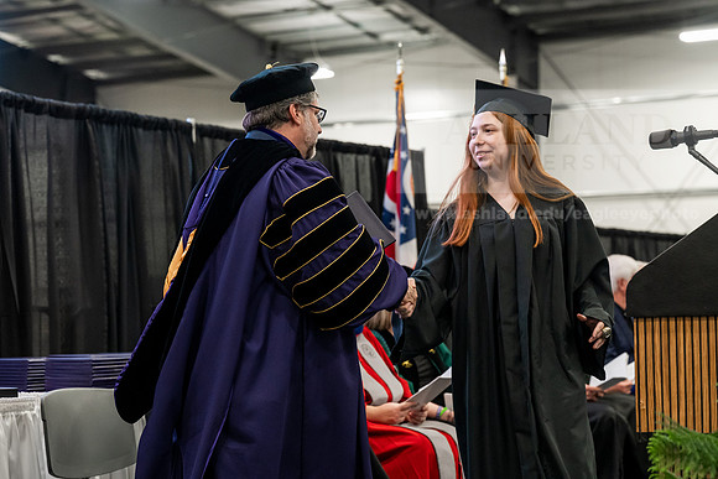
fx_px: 1696
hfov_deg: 23.9
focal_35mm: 85
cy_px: 240
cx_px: 359
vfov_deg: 16.1
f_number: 4.5
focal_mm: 85
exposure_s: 1/200
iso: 4000
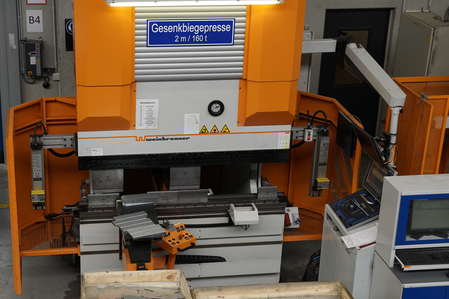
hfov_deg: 29.3
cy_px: 154
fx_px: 856
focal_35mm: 69
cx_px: 189
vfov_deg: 19.8
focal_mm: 35
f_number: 5
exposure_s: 1/80
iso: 200
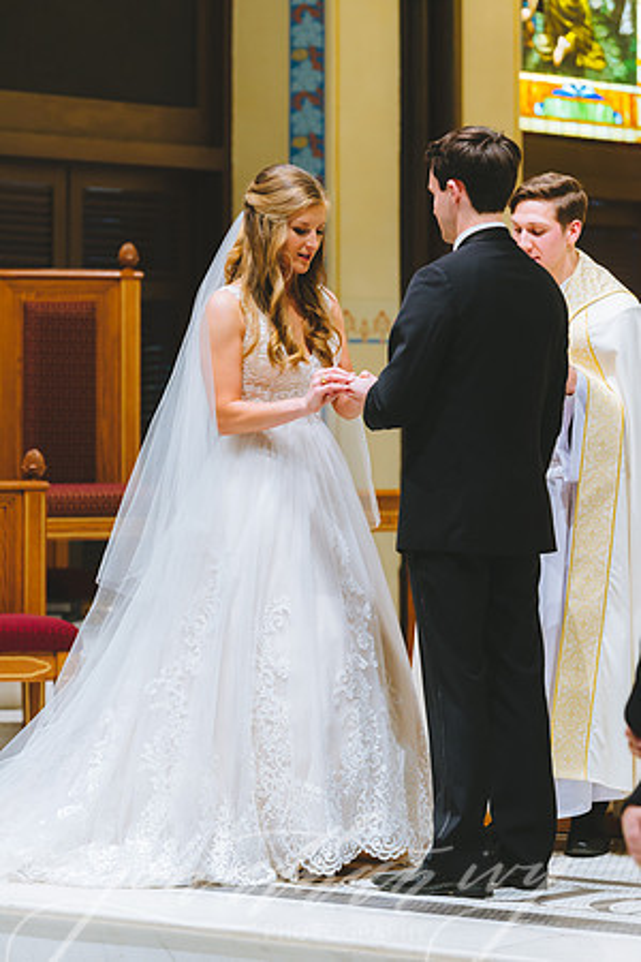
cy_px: 481
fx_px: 3739
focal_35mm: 140
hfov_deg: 9.8
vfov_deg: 14.7
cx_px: 320
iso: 1250
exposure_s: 1/125
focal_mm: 140
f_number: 4.5
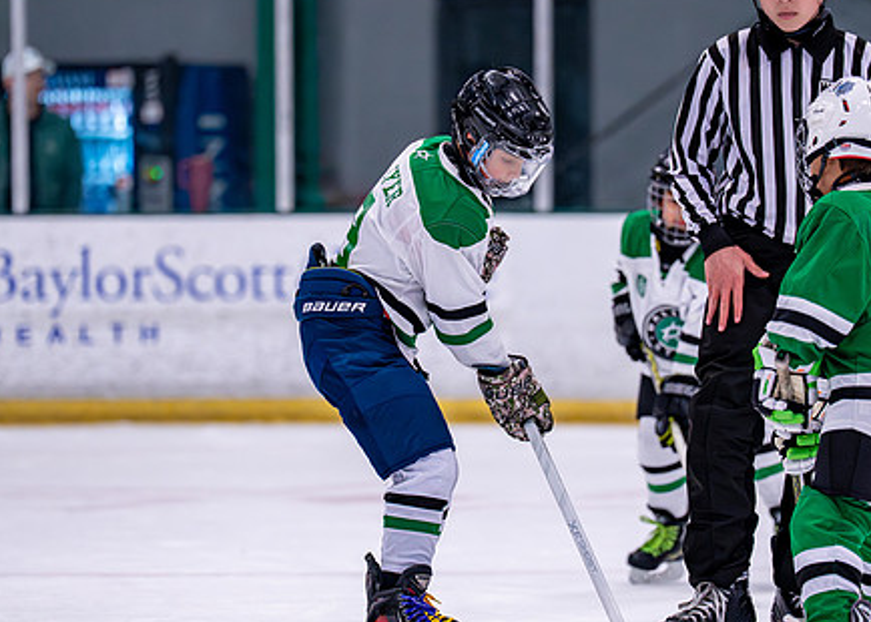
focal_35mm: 258
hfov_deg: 7.8
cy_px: 320
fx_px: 6382
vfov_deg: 5.6
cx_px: 431
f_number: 2.8
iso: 2500
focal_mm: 162
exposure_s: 1/1250
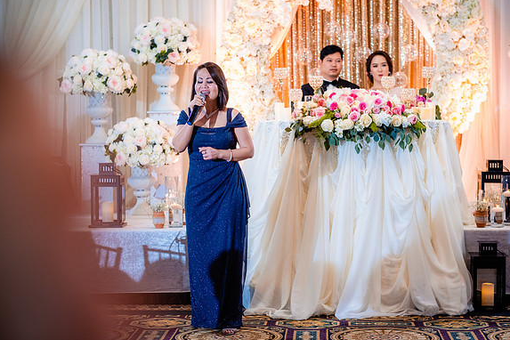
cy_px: 170
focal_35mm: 85
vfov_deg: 16.1
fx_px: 1204
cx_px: 255
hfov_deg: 23.9
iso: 640
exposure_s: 1/160
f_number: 2
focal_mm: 56
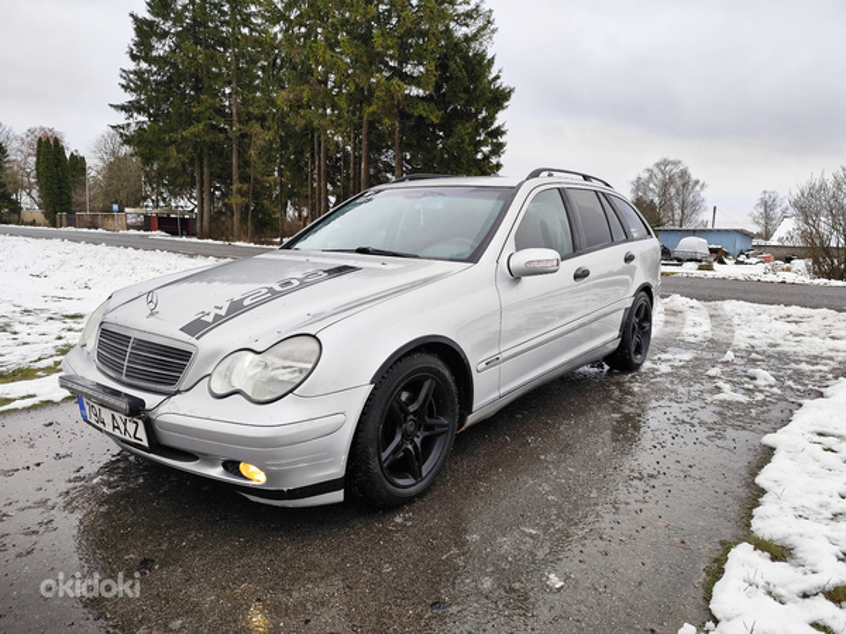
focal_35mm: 23
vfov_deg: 58.9
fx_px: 562
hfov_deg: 73.9
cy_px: 317
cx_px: 423
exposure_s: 1/100
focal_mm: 6.14
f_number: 1.65
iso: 50
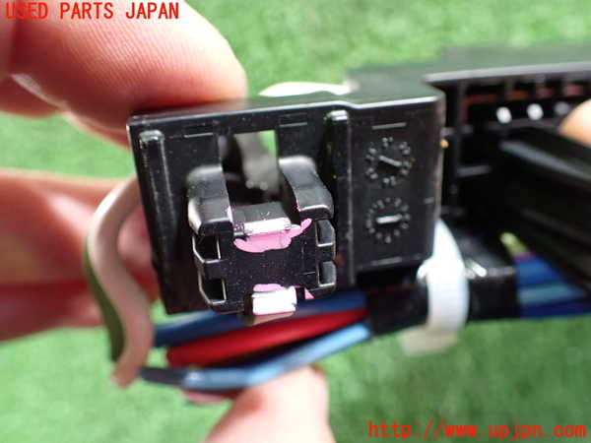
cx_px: 296
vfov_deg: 46.8
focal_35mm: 30
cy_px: 222
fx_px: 512
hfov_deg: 60.0
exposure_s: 1/40
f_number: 2.3
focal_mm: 5.4
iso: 800
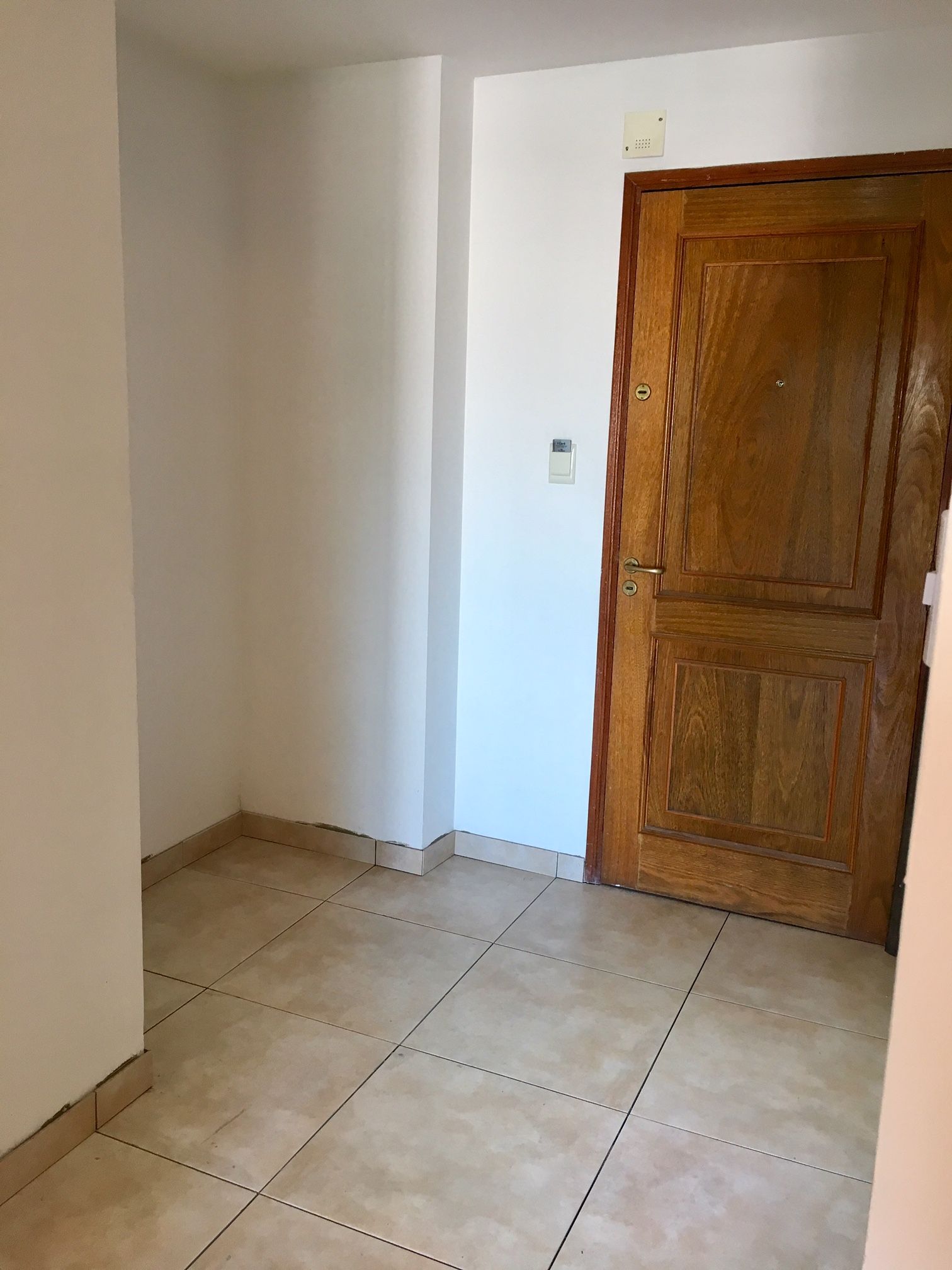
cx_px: 476
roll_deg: -2.1
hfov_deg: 48.2
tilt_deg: -11.3
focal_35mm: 29
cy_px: 635
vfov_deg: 61.7
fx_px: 1063
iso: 64
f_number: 2.2
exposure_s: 1/33
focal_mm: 4.15
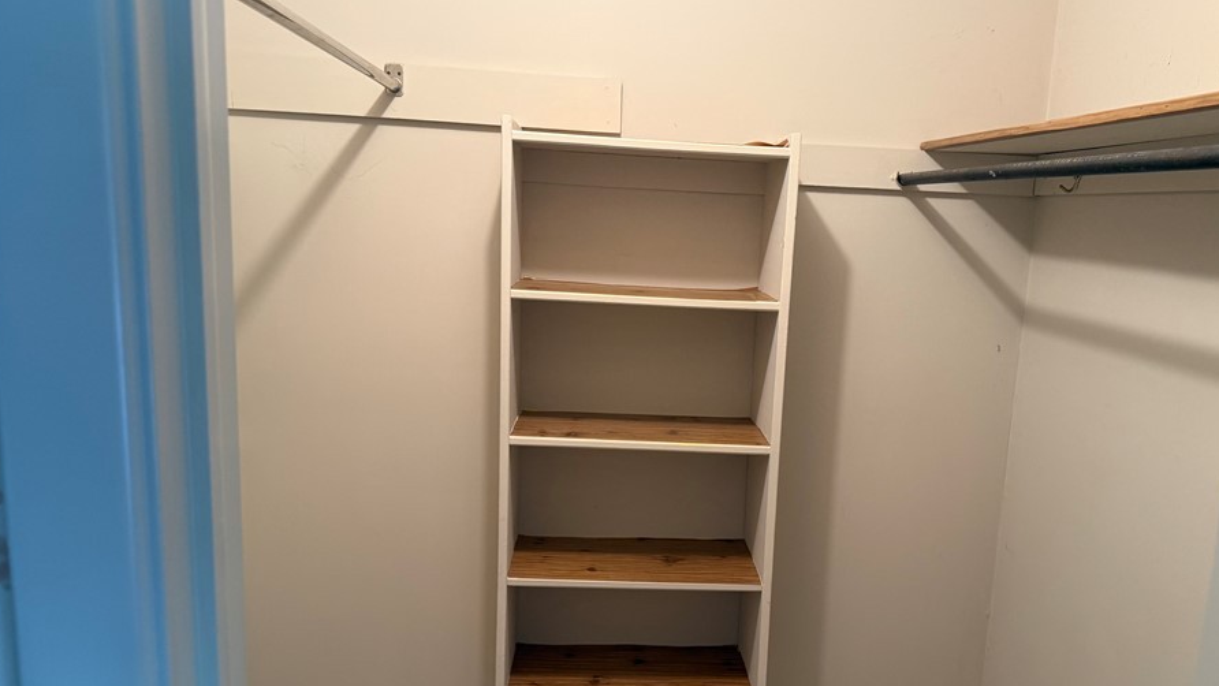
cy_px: 392
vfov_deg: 38.9
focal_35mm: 30
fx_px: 970
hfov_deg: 64.1
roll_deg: -3.0
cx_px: 679
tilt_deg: -11.5
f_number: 1.78
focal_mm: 6.76
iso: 250
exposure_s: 1/60
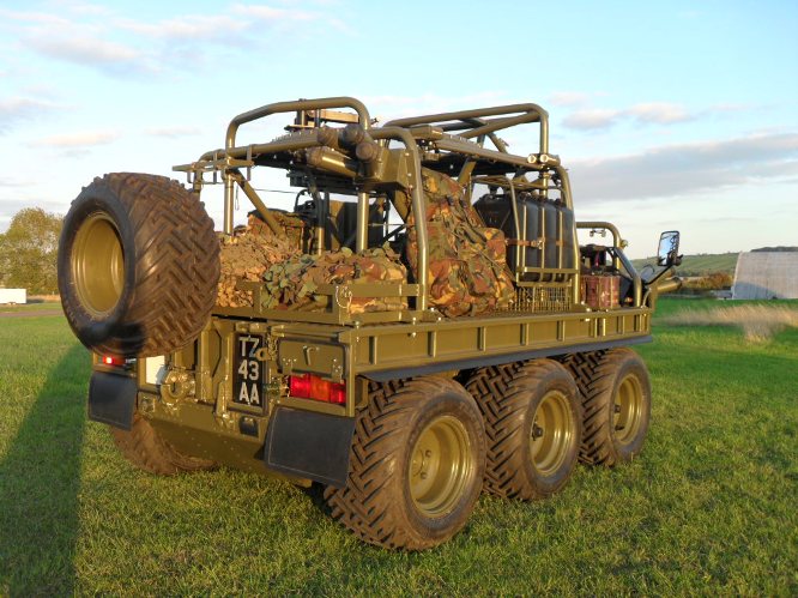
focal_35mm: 35
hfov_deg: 52.6
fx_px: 807
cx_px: 399
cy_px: 299
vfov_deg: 40.7
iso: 100
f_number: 2.8
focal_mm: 6.2
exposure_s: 1/250
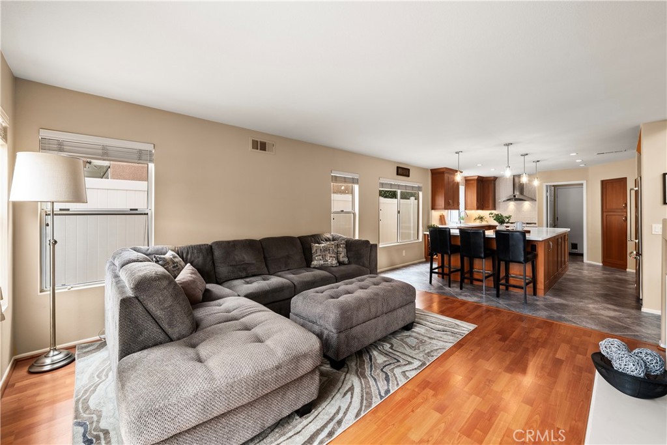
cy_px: 222
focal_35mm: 13
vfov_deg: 85.4
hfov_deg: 108.3
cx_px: 334
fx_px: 241
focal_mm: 13
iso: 100
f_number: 11
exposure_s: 1/3
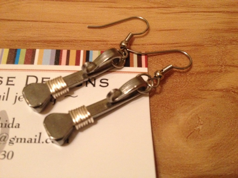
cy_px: 89
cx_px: 119
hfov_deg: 52.6
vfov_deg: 40.7
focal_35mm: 35
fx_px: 241
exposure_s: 1/15
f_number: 2.4
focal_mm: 4.28
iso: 500
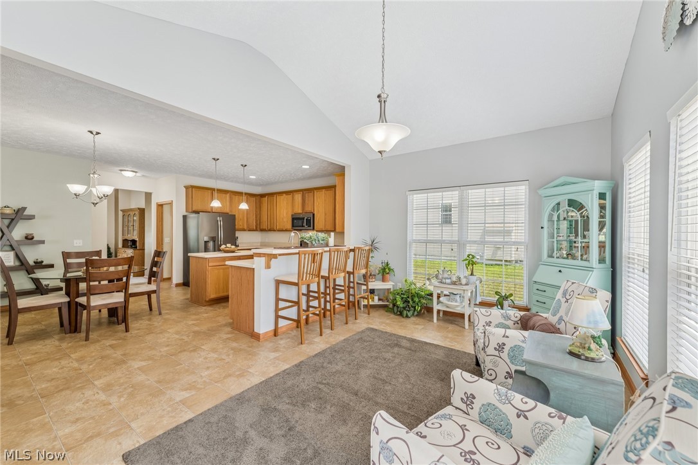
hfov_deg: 104.3
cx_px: 349
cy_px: 232
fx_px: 271
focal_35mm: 14
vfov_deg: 81.2
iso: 200
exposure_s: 1/100
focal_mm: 14
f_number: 5.6
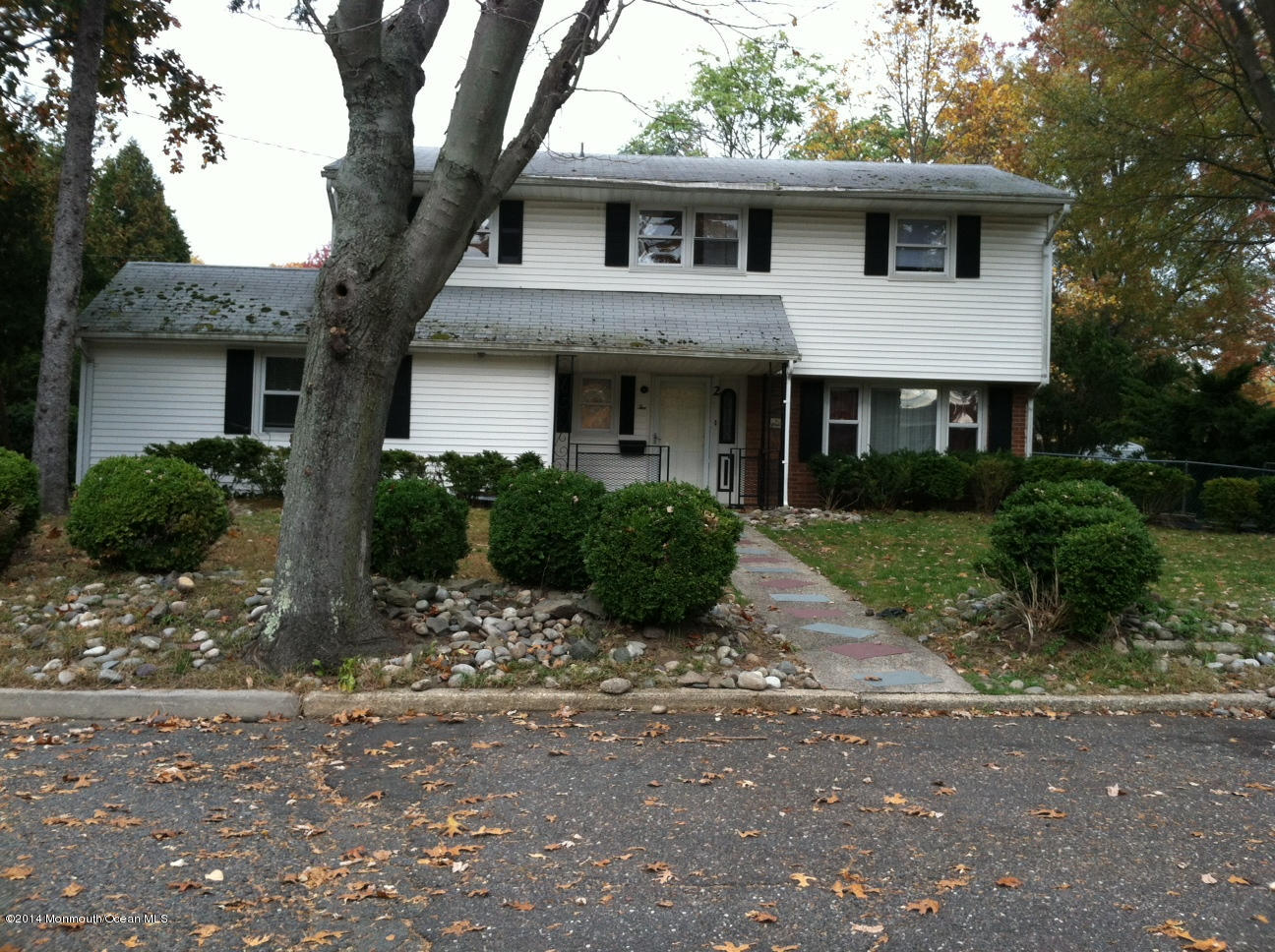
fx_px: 1287
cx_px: 638
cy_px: 476
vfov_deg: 40.6
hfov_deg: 52.7
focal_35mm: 35
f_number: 2.8
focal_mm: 3.85
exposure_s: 1/156
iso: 80
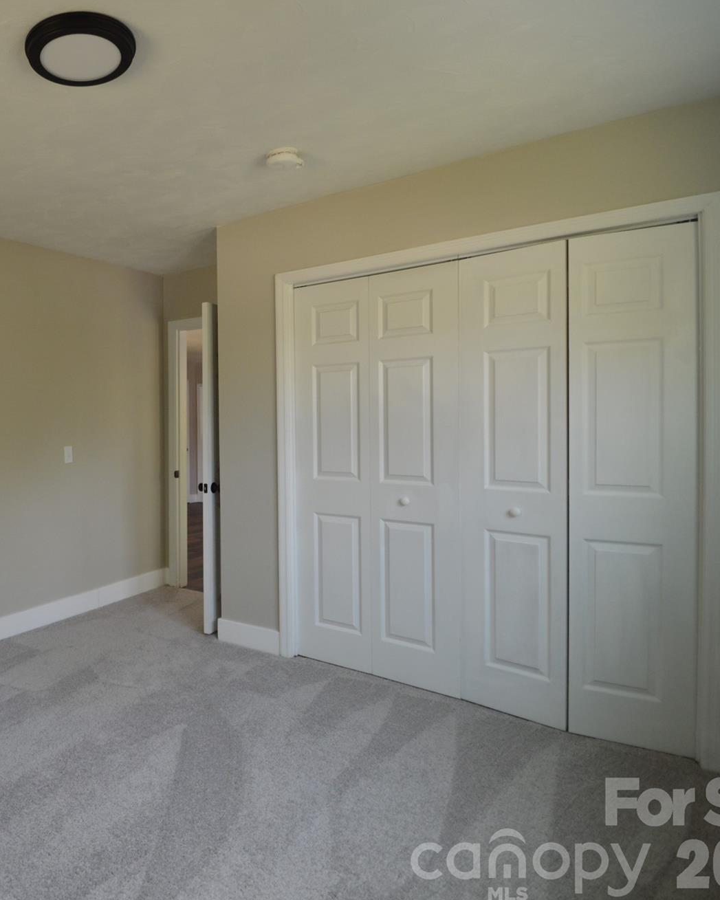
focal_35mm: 22
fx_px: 586
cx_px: 120
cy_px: 445
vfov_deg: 75.0
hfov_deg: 57.3
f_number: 3.5
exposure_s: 1/60
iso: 450
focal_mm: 10
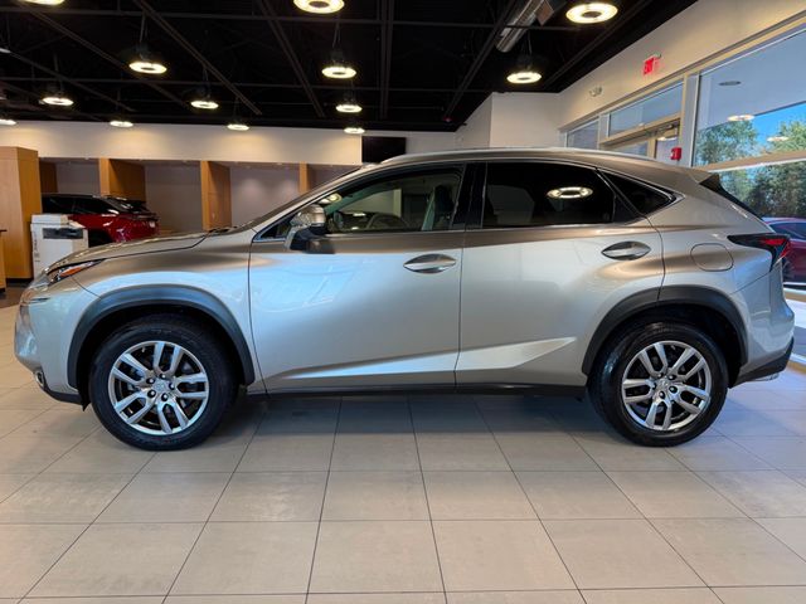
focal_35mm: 24
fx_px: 559
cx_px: 403
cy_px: 302
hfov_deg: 71.6
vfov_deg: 56.8
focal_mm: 6.76
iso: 100
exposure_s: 1/175
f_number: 1.78
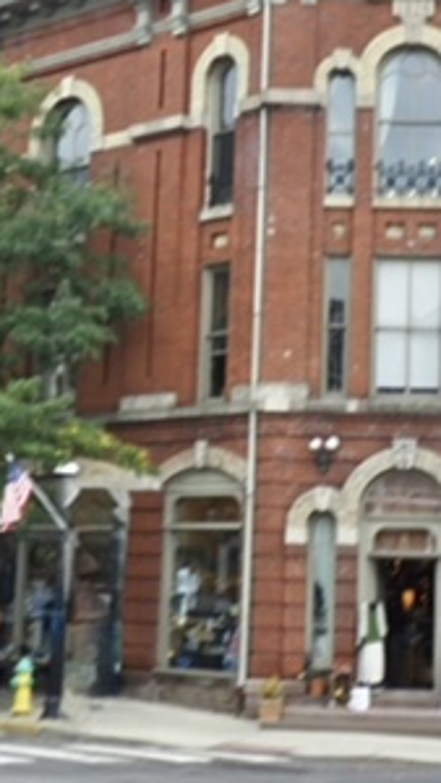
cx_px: 389
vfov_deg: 26.7
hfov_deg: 15.2
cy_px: 282
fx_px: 1640
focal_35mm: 79
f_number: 3.8
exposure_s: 1/125
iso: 125
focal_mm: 6.1
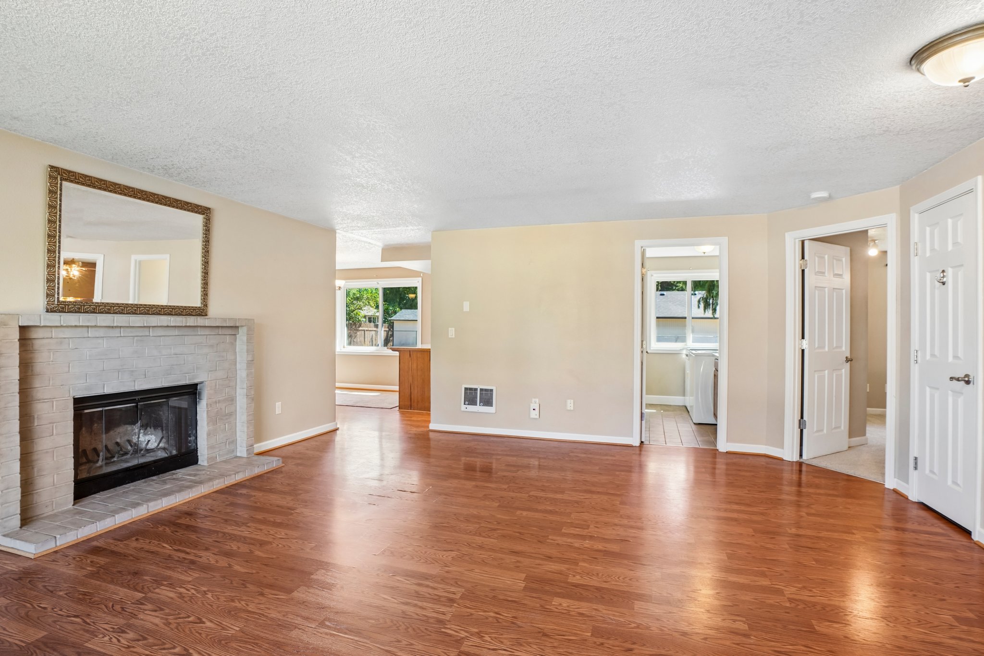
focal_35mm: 17
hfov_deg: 93.3
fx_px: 465
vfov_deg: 70.4
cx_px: 492
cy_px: 328
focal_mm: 17
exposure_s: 1/25
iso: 400
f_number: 8
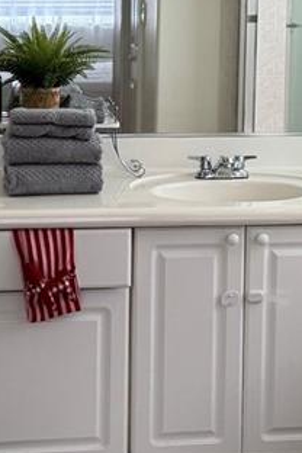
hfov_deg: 14.2
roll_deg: -1.4
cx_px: 206
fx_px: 1208
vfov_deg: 21.1
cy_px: 112
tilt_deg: -10.2
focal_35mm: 96
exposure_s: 1/61
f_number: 1.78
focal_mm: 6.76
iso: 200
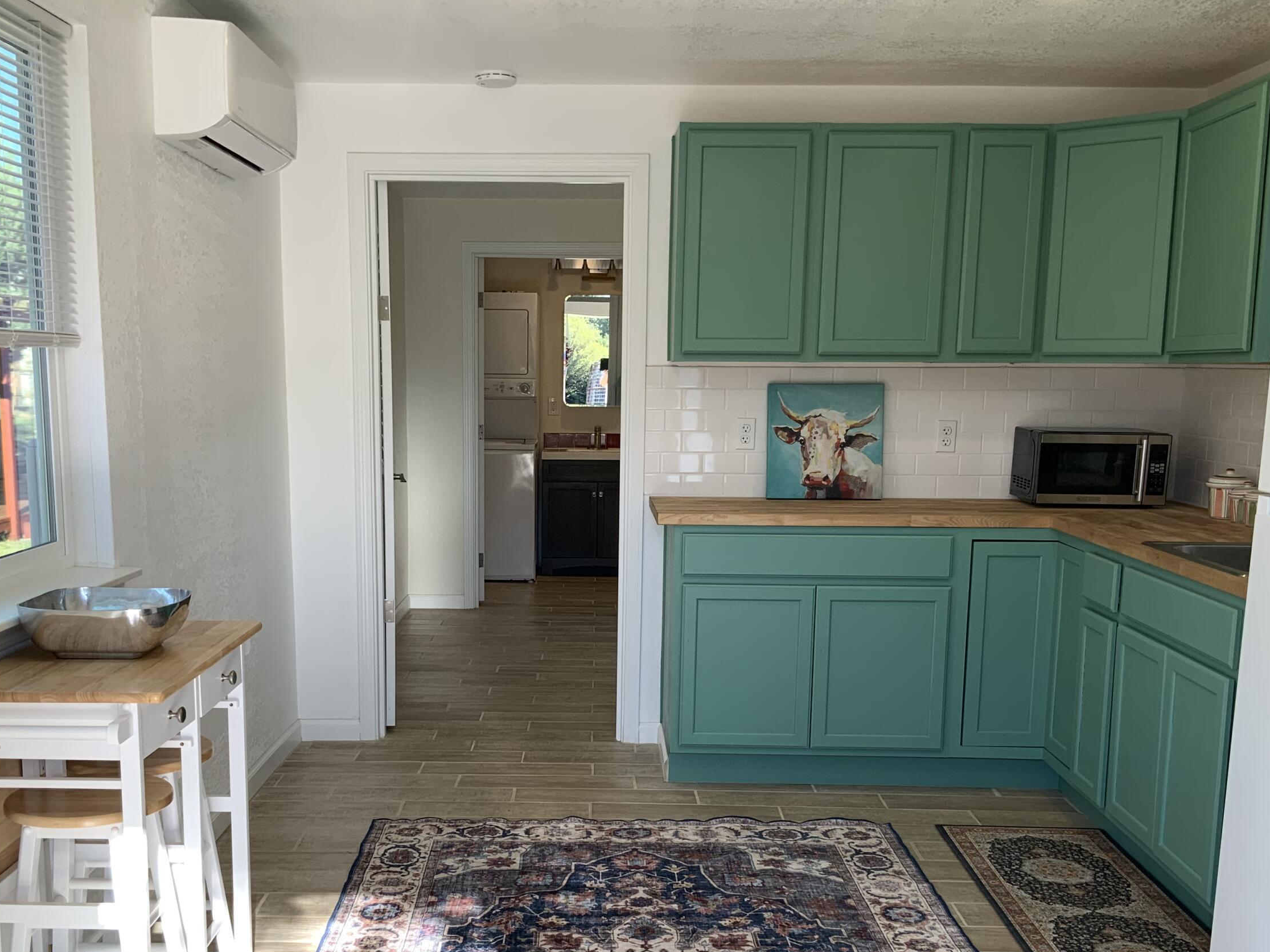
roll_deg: +0.2
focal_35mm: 39
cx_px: 582
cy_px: 608
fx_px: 1431
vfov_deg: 36.6
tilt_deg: -10.4
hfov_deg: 47.8
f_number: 1.8
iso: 16
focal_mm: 3
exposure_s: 1/126
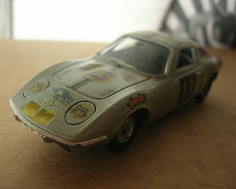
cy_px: 95
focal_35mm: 40
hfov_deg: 45.8
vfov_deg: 37.3
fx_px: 279
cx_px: 116
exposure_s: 1/3.8
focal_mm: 7.8
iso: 84
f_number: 2.8
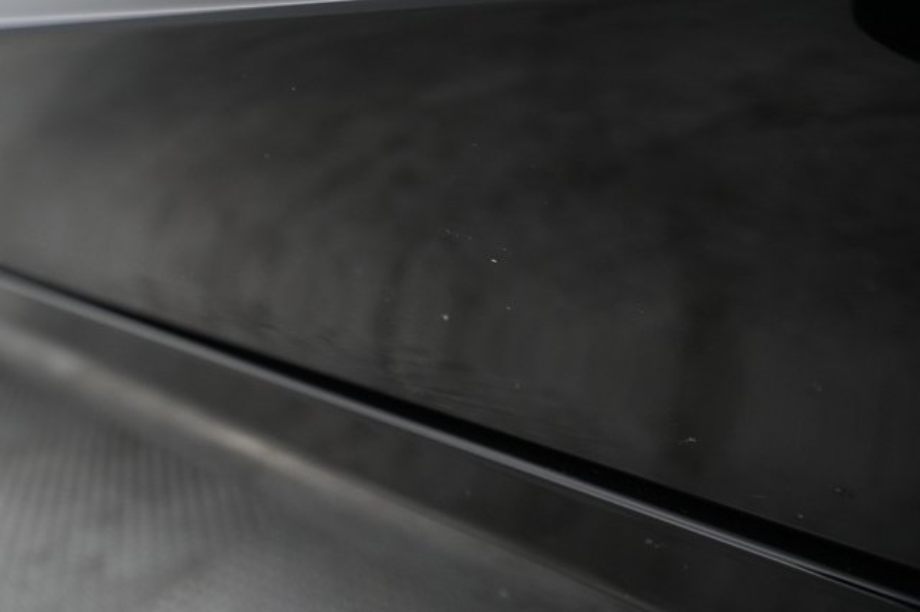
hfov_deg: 65.5
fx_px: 715
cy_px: 306
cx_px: 460
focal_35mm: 28
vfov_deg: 46.4
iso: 5000
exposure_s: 1/100
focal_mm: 28
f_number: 4.5
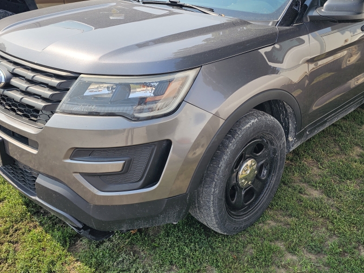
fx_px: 368
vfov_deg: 40.1
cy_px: 86
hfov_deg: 52.5
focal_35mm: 35
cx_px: 206
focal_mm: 6.3
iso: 10
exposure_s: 1/430
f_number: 1.7
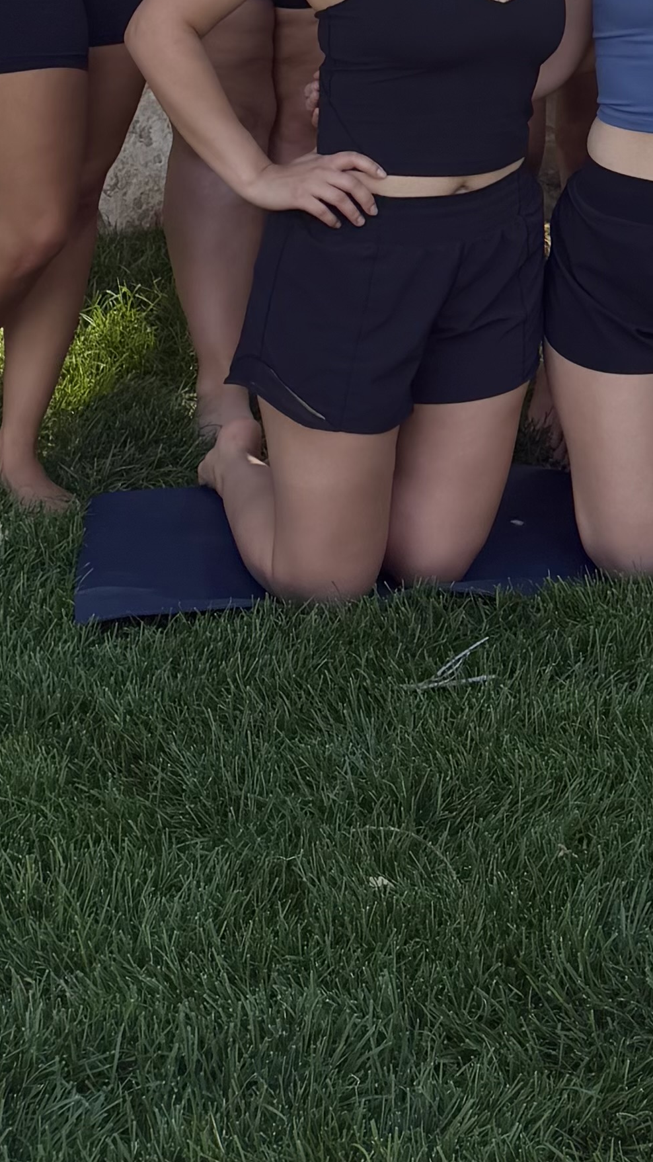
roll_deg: -0.9
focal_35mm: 85
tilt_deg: -4.6
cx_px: 1091
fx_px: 2617
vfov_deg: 23.2
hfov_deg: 13.1
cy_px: -171
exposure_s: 1/992
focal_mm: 6.76
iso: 100
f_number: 1.78
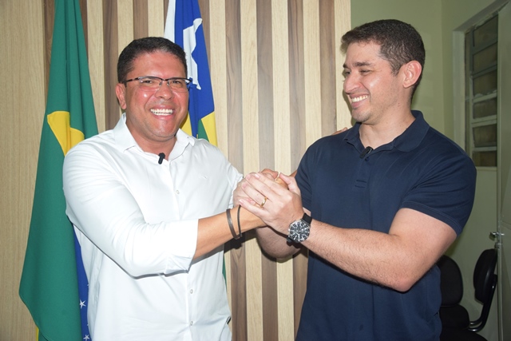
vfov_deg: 36.9
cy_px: 170
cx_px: 256
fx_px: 511
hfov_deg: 53.1
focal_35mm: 36
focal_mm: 24
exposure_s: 1/60
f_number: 3.8
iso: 900
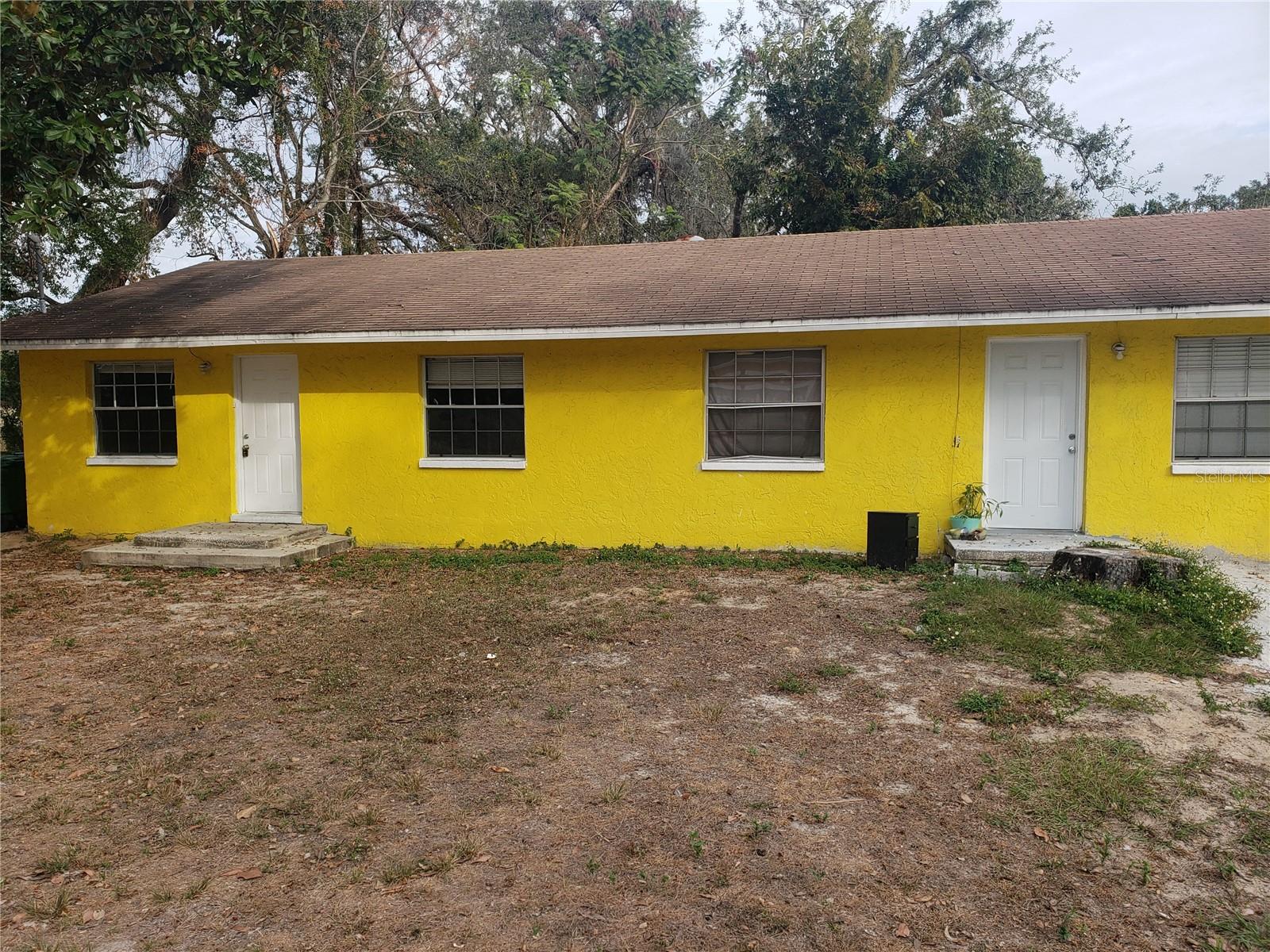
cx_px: 635
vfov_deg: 53.1
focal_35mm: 26
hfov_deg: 67.3
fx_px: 954
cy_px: 476
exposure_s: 1/614
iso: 50
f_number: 2.4
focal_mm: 4.3
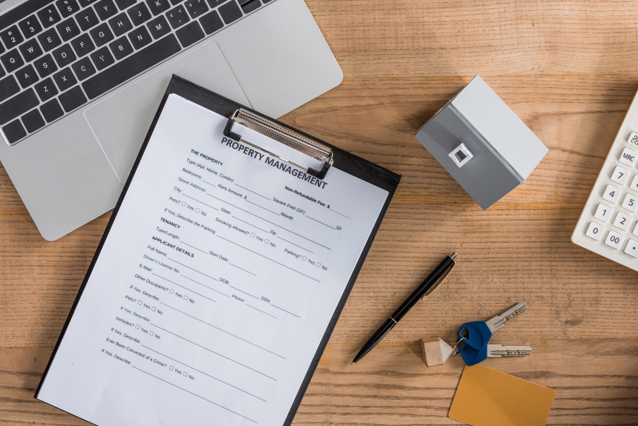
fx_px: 1454
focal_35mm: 82
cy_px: 213
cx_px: 319
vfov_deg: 16.7
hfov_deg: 24.8
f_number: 5.6
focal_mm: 82
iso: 160
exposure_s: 1/200
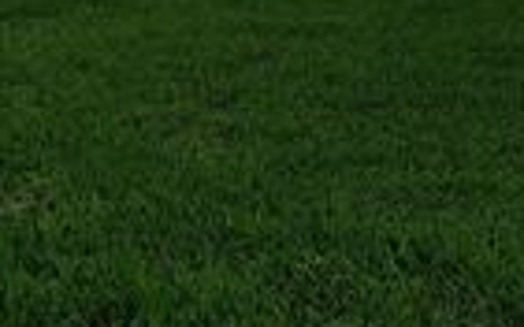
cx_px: 152
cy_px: -321
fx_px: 1342
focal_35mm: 94
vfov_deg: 12.3
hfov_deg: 22.0
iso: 50
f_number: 1.5
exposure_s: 1/5263
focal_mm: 4.23
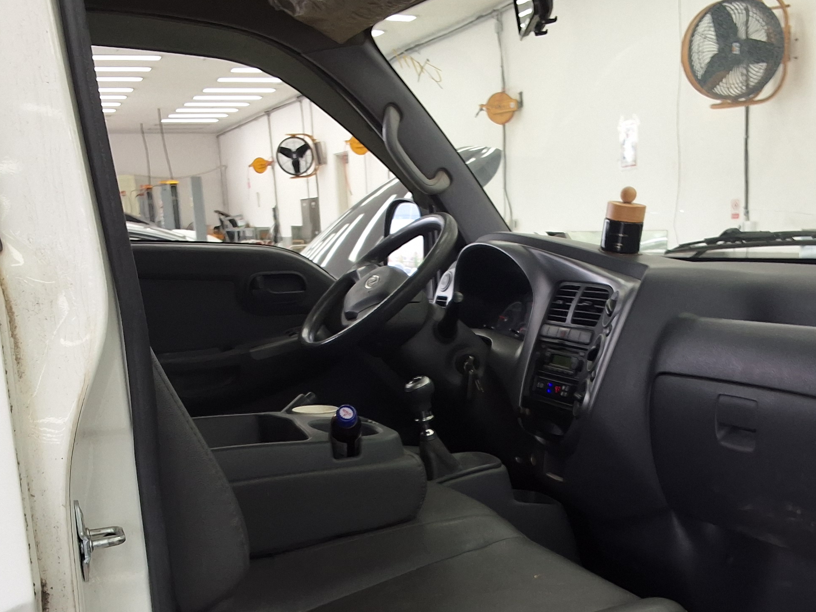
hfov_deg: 40.4
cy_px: 455
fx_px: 1108
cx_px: 451
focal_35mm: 47
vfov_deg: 30.4
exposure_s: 1/120
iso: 50
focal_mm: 2.91
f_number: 1.9
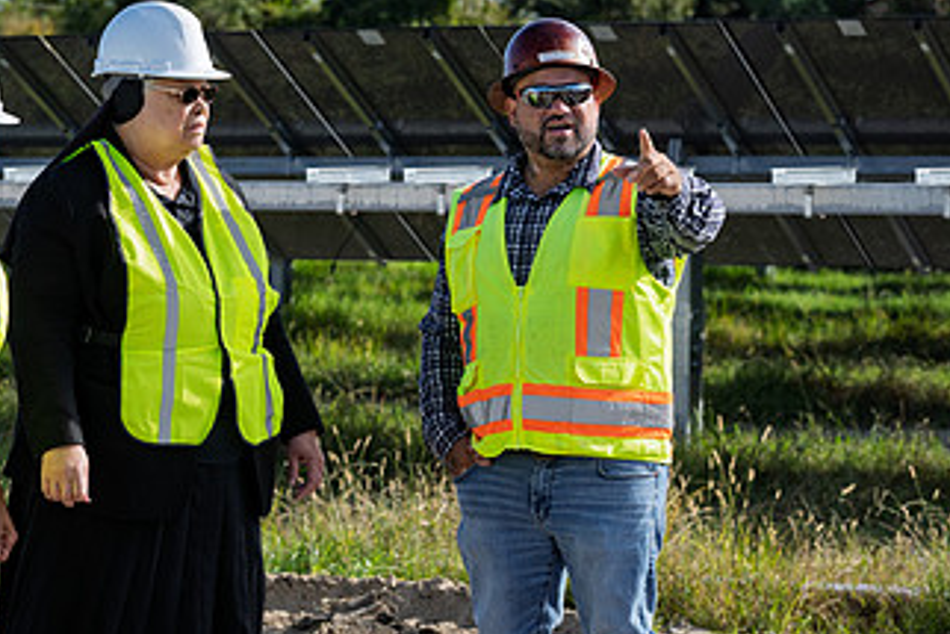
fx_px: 4039
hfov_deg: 13.4
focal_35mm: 153
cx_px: 274
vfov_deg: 9.0
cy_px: 276
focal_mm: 85
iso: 200
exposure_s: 1/1000
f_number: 5.6
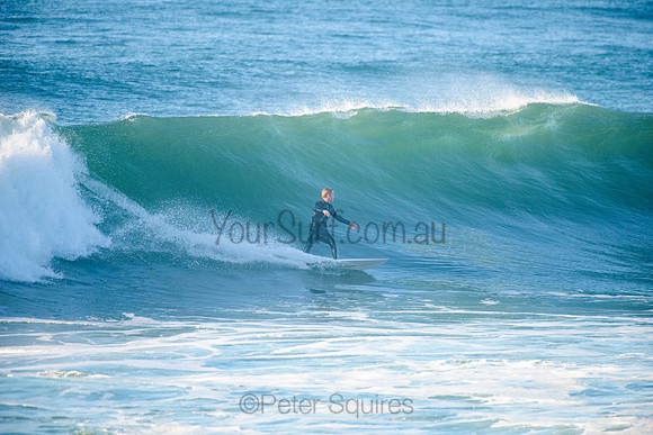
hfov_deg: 4.1
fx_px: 9073
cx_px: 326
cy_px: 218
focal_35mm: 500
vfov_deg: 2.8
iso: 450
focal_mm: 500
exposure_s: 1/1600
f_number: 5.6
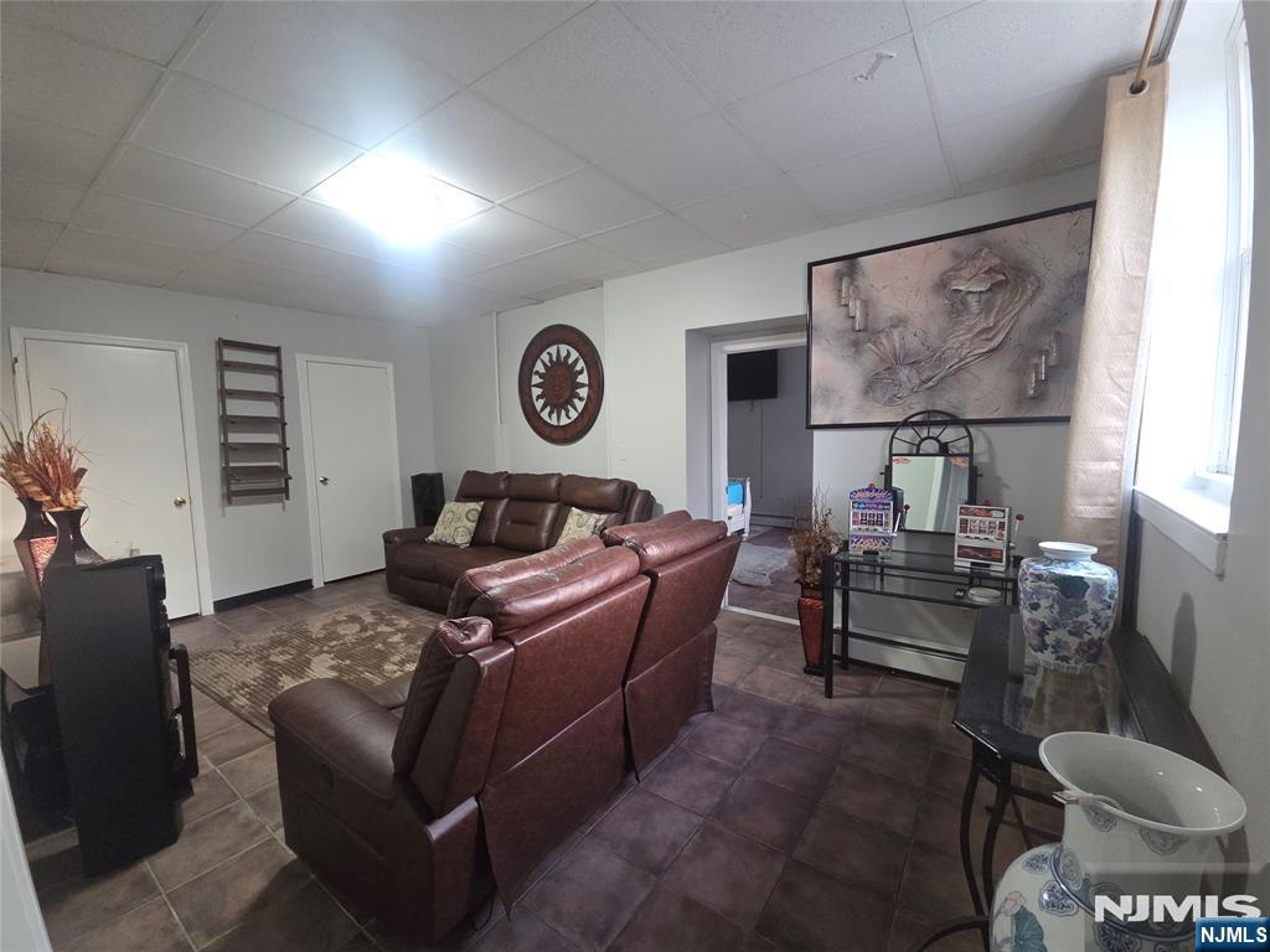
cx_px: 635
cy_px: 476
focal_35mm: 13
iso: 800
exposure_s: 1/60
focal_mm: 2.2
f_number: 2.2
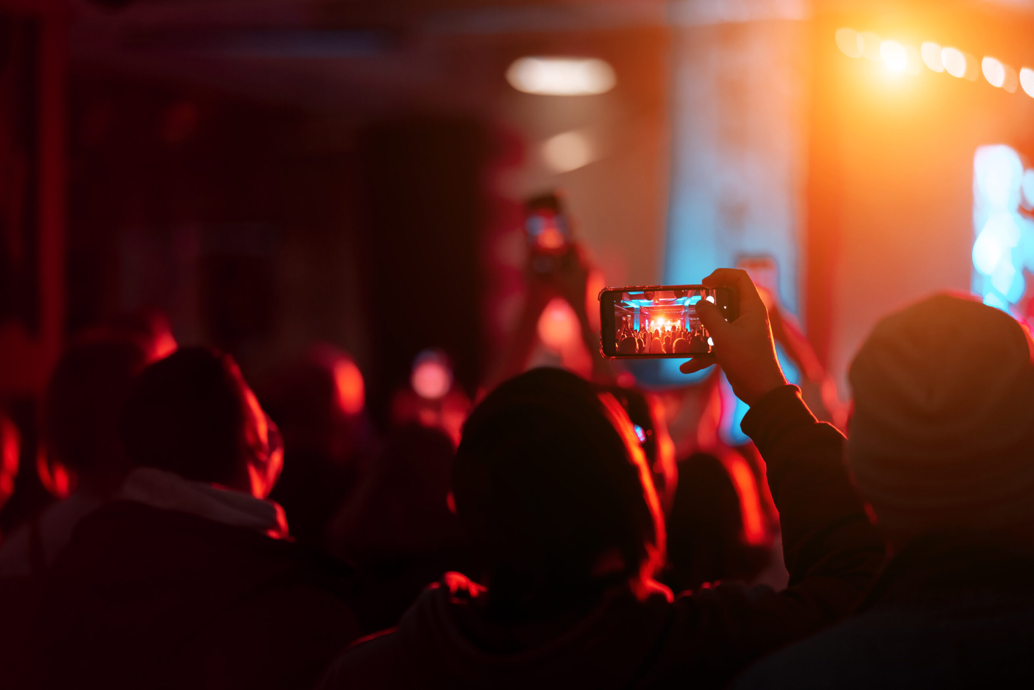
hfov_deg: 23.9
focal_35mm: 85
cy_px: 345
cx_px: 517
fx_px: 2441
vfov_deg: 16.1
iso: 1000
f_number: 1.4
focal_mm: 85
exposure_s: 1/125
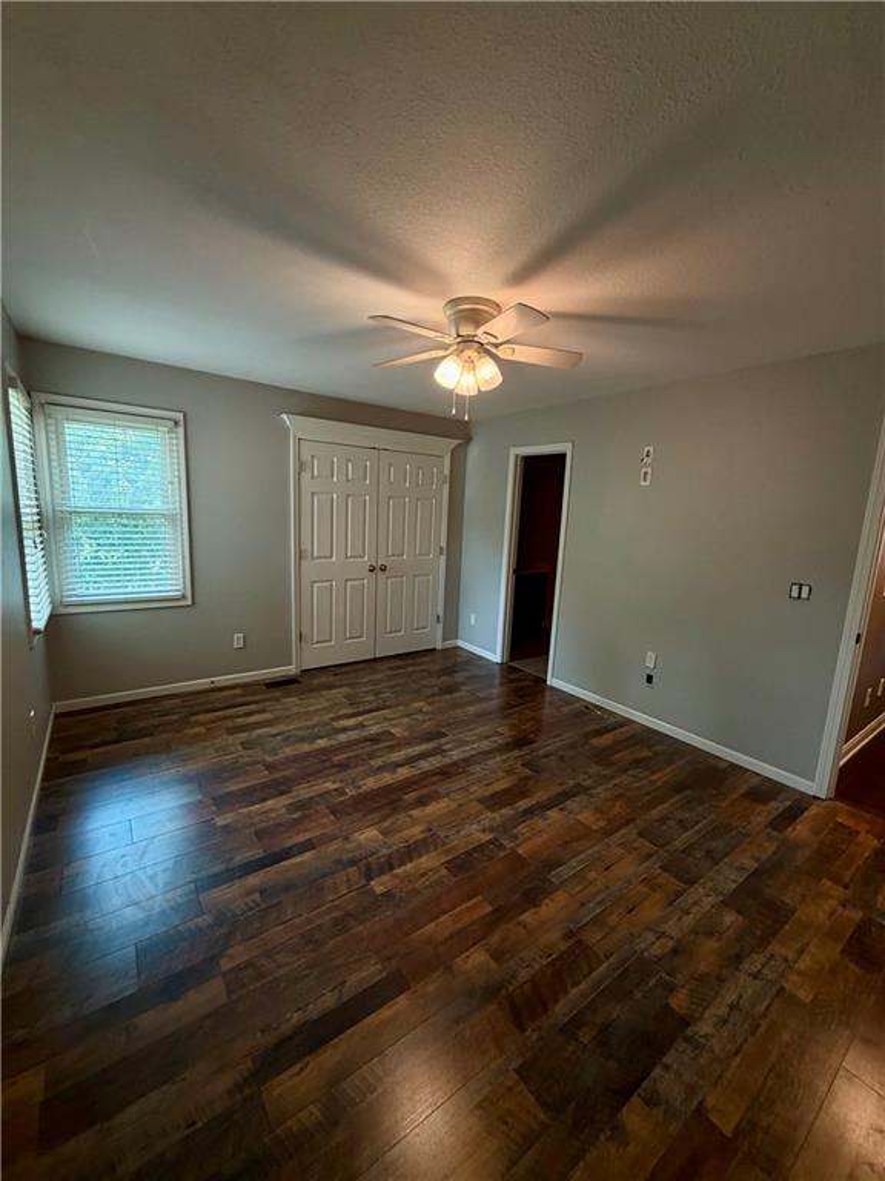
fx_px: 477
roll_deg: -3.0
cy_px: 590
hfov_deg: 85.7
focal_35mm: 14
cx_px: 442
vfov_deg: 102.1
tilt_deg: -9.7
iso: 200
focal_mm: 2.22
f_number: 2.2
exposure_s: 1/60
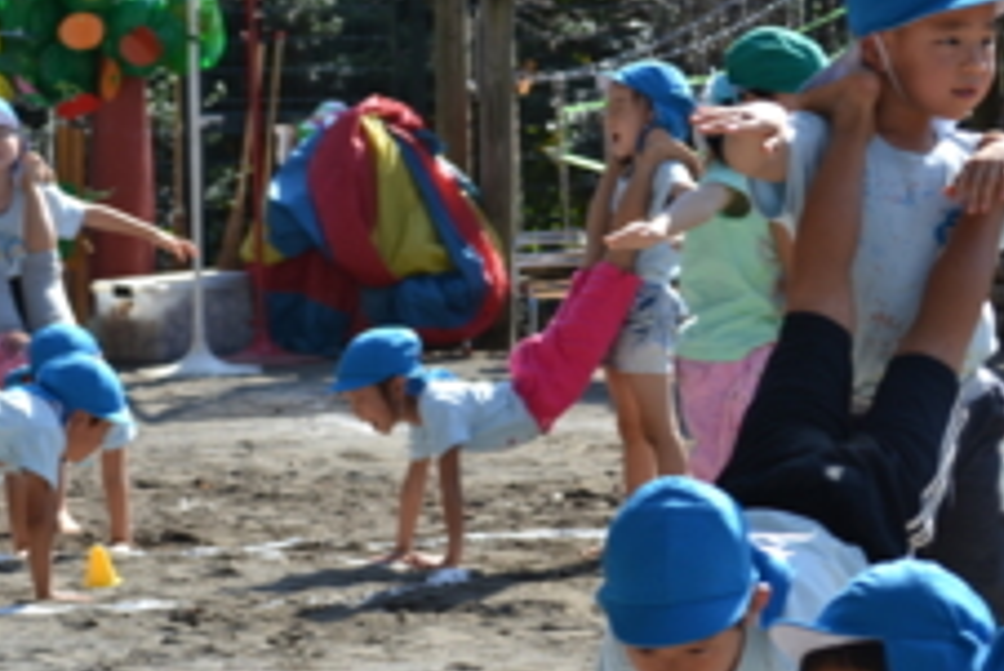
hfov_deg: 14.0
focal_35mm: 146
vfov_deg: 9.4
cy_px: 327
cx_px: 333
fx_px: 4071
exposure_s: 1/160
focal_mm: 55
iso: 100
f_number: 6.3
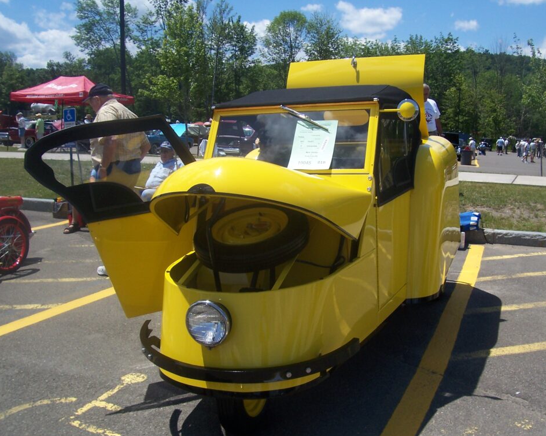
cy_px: 221
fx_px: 582
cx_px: 292
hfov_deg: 50.2
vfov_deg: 41.1
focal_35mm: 36
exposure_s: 1/750
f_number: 5.6
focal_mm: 5.6
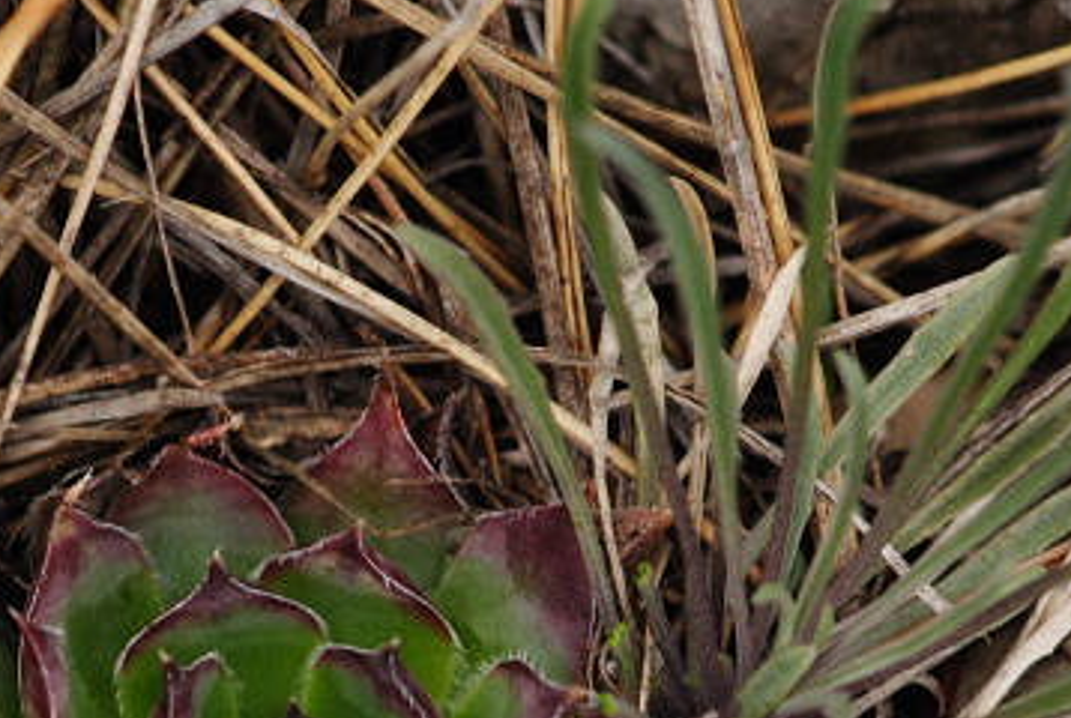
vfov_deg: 4.8
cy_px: 706
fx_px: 8496
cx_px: 431
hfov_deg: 7.2
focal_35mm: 285
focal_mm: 85
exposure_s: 1/200
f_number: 5.6
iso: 400
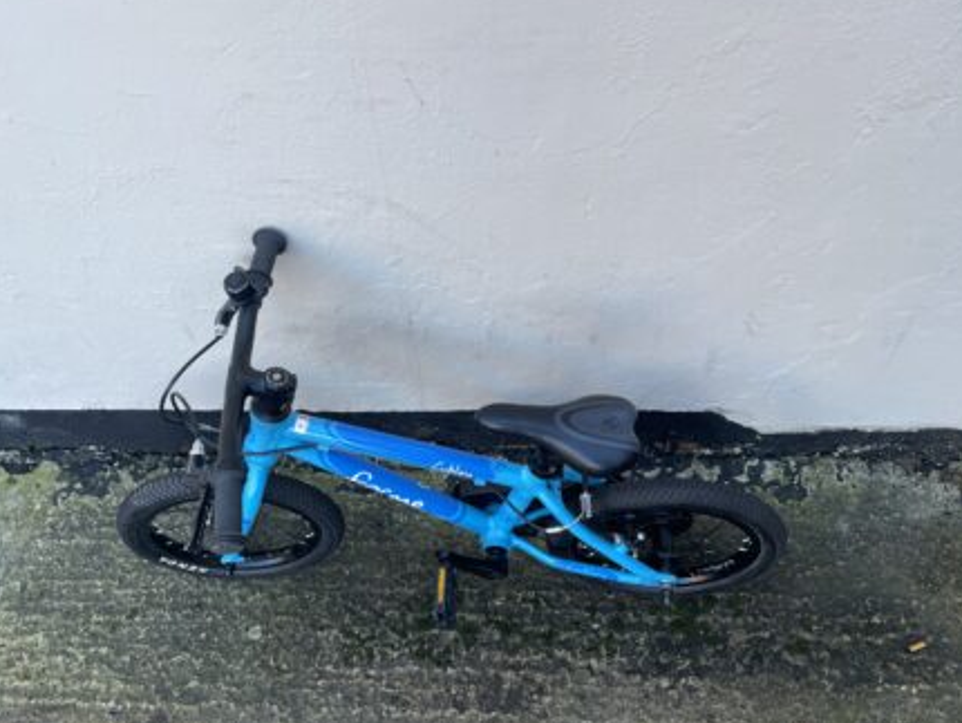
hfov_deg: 61.6
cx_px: 456
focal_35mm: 29
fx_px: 806
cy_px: 372
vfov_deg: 48.3
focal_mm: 4.2
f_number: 1.6
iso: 32
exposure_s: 1/121
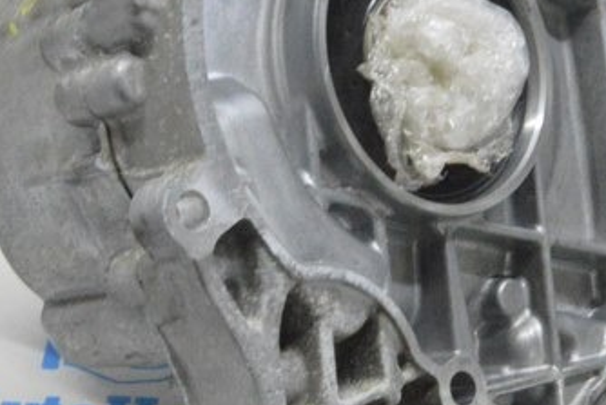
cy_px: 226
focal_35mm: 101
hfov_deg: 20.2
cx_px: 305
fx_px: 1701
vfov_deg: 13.6
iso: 6400
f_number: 20
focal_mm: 22
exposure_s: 1/20
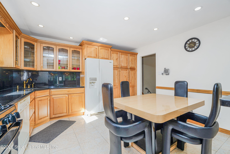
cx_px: 115
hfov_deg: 96.7
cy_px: 77
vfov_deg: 73.8
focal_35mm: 16
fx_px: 102
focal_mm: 16
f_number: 5
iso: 64
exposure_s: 1/50
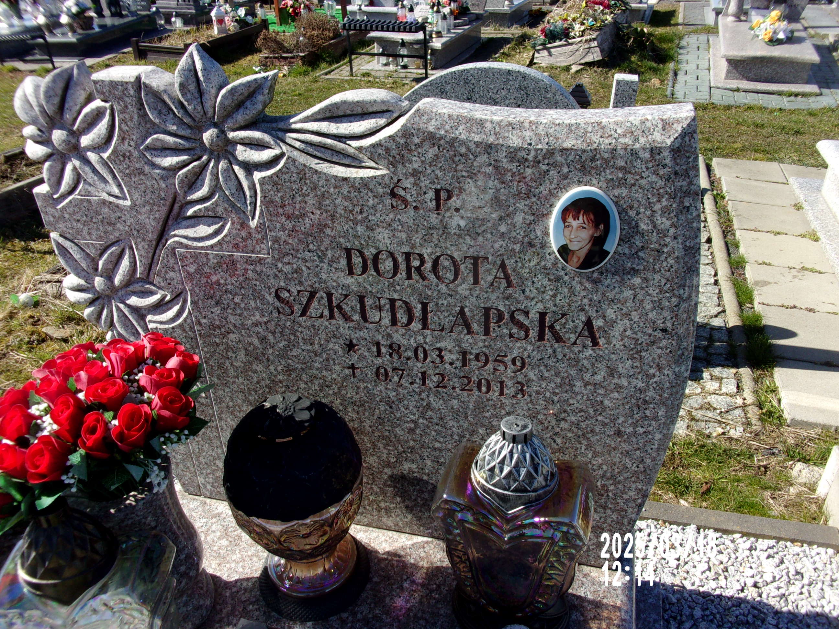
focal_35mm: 28
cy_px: 314
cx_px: 420
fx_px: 679
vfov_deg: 49.7
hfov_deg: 63.4
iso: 80
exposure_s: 1/70
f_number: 10.8
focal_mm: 5.1
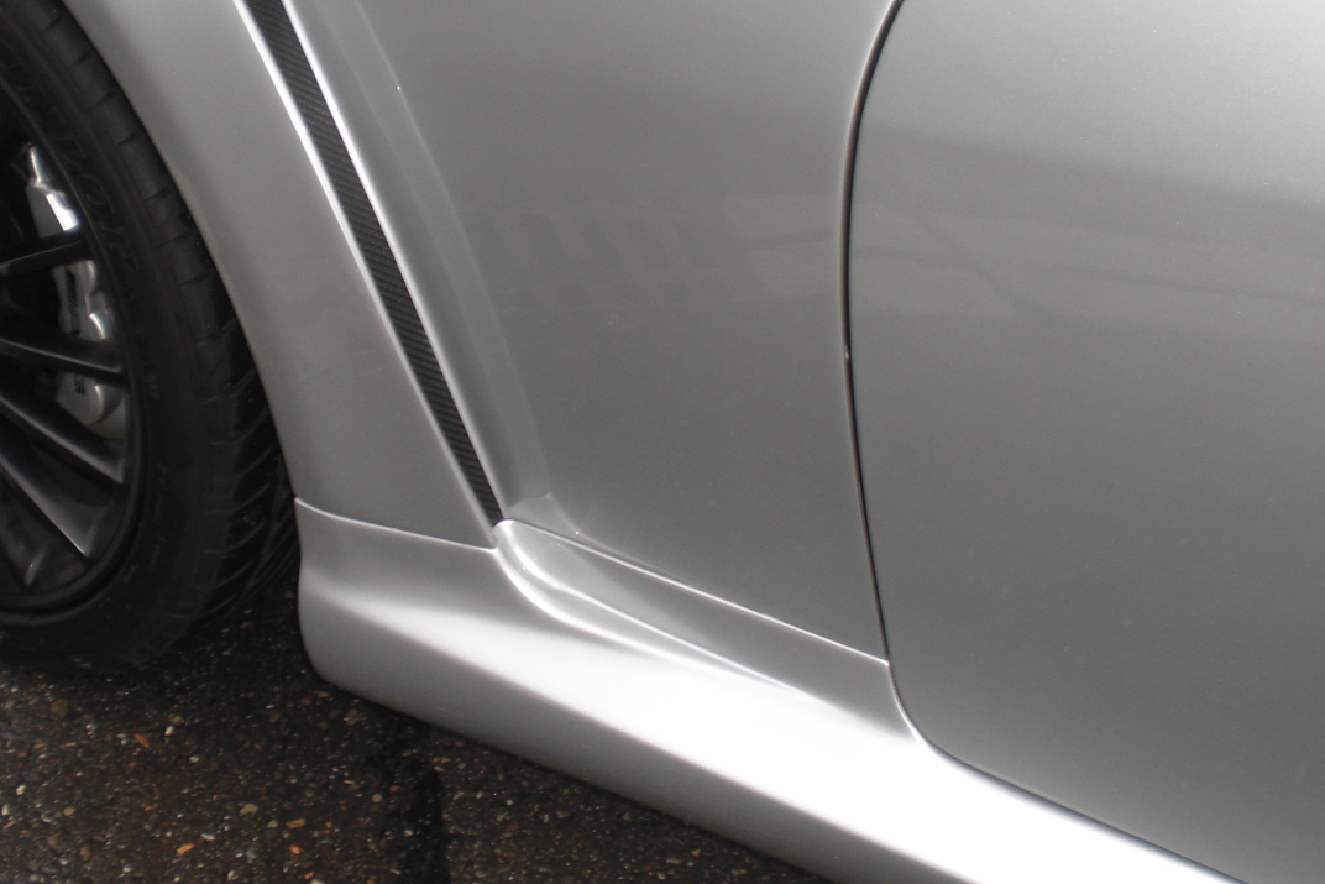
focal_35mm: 59
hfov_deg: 33.9
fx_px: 2172
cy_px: 413
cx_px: 588
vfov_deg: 23.0
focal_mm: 6.3
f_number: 3.1
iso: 64
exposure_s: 1/160
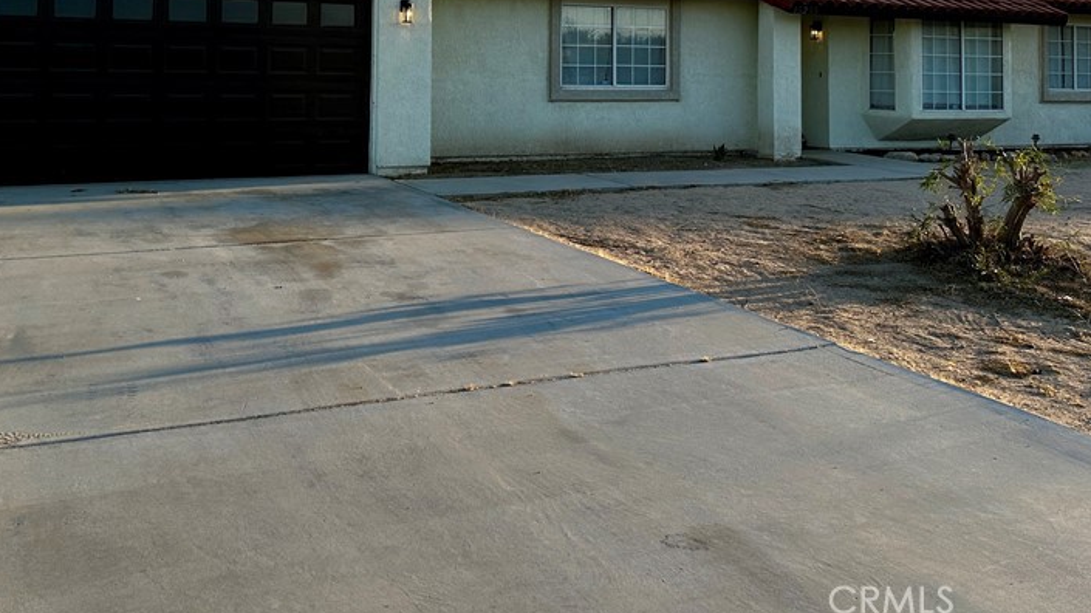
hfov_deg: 52.7
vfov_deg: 29.5
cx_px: 486
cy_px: 28
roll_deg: -1.0
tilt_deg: +2.4
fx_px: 1099
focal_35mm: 38
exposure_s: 1/2660
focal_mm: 6.86
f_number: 1.78
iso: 80
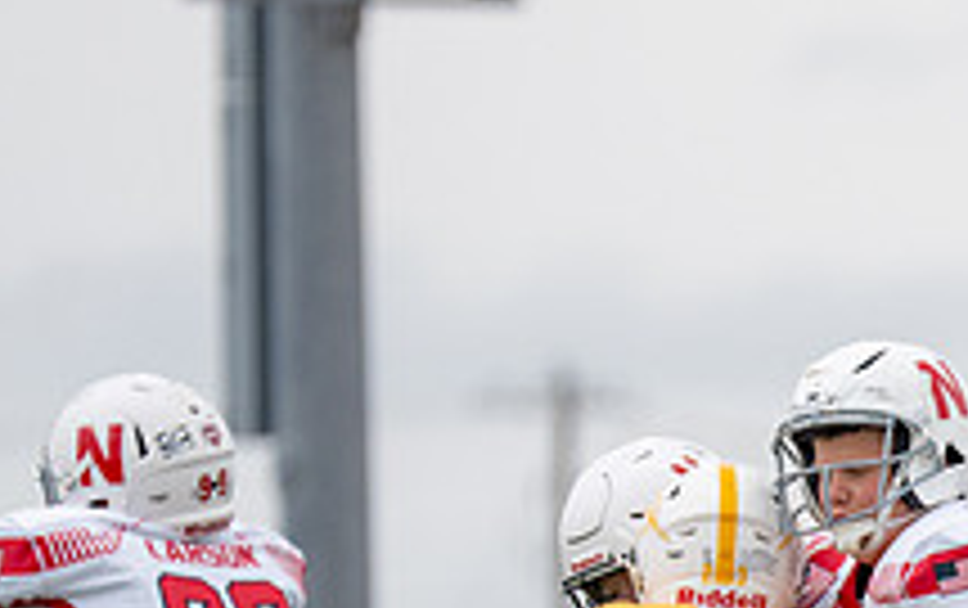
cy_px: 881
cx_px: 1326
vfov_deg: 1.7
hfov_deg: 2.7
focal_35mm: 787
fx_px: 20789
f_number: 2.8
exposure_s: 1/2000
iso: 320
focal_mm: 200
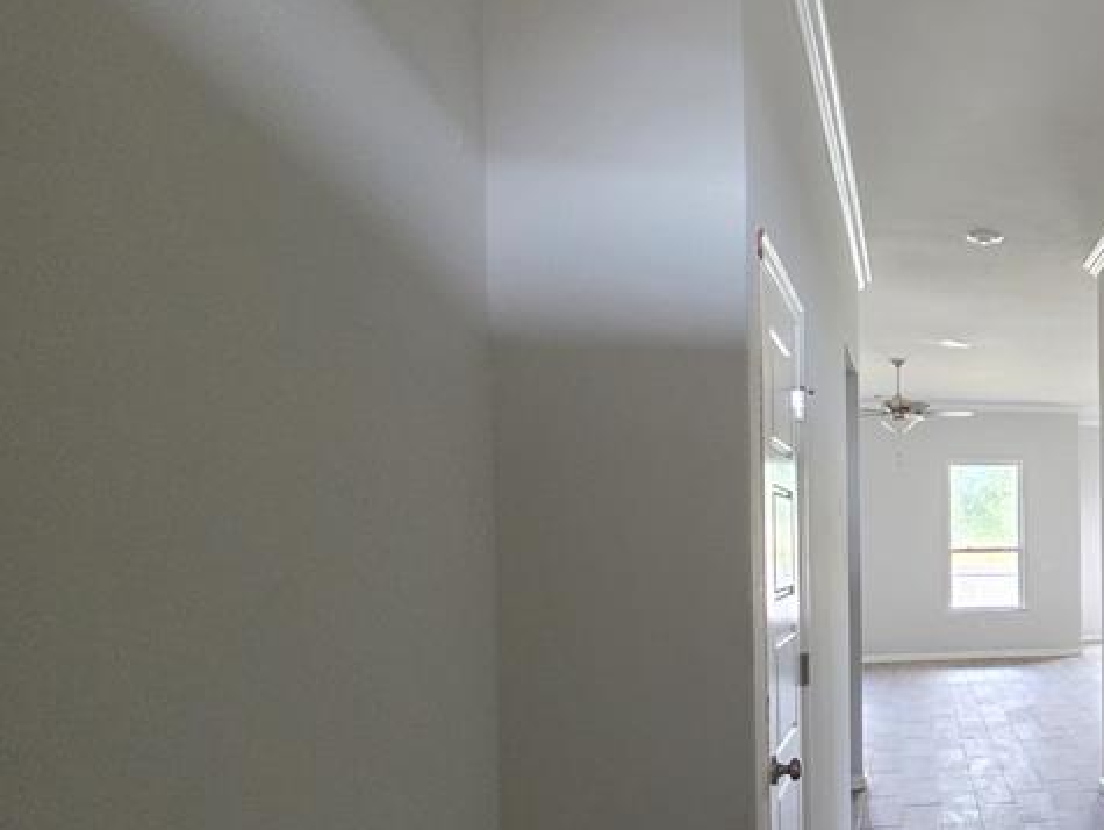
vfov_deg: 49.0
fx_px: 894
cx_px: 1134
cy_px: 553
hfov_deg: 49.8
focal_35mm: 28
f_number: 1.9
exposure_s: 1/100
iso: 400
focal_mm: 2.2
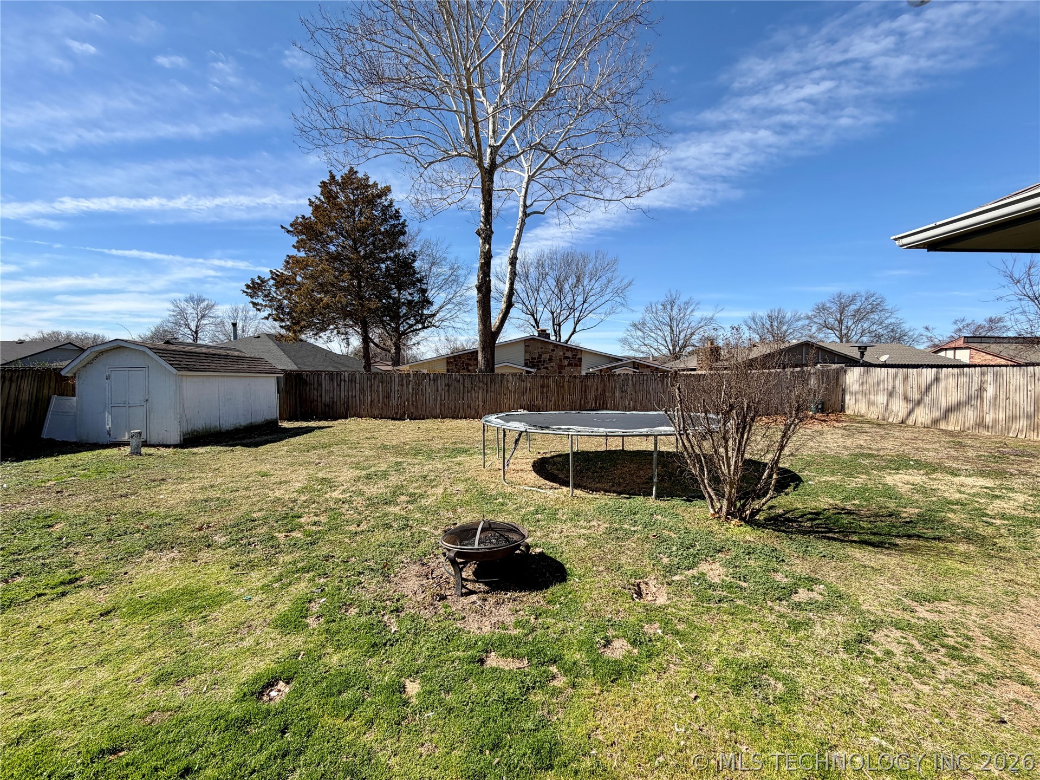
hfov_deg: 102.1
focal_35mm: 14
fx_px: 421
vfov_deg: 85.7
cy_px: 390
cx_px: 520
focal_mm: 2.22
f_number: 2.2
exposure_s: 1/770
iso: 20
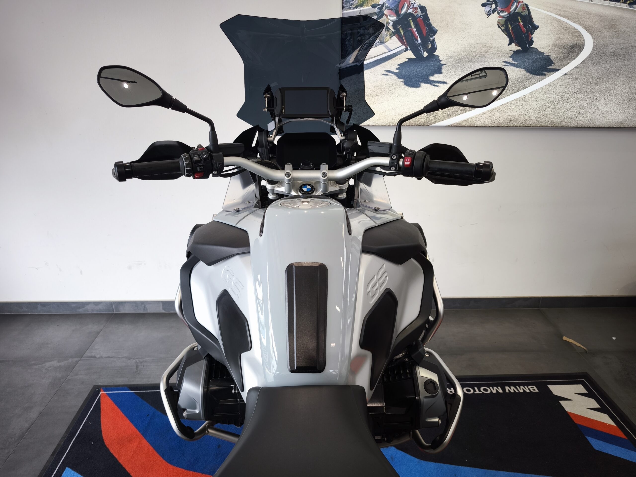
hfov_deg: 73.9
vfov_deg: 58.9
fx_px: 423
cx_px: 318
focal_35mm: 23
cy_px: 238
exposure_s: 1/100
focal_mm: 6.57
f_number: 1.6
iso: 80
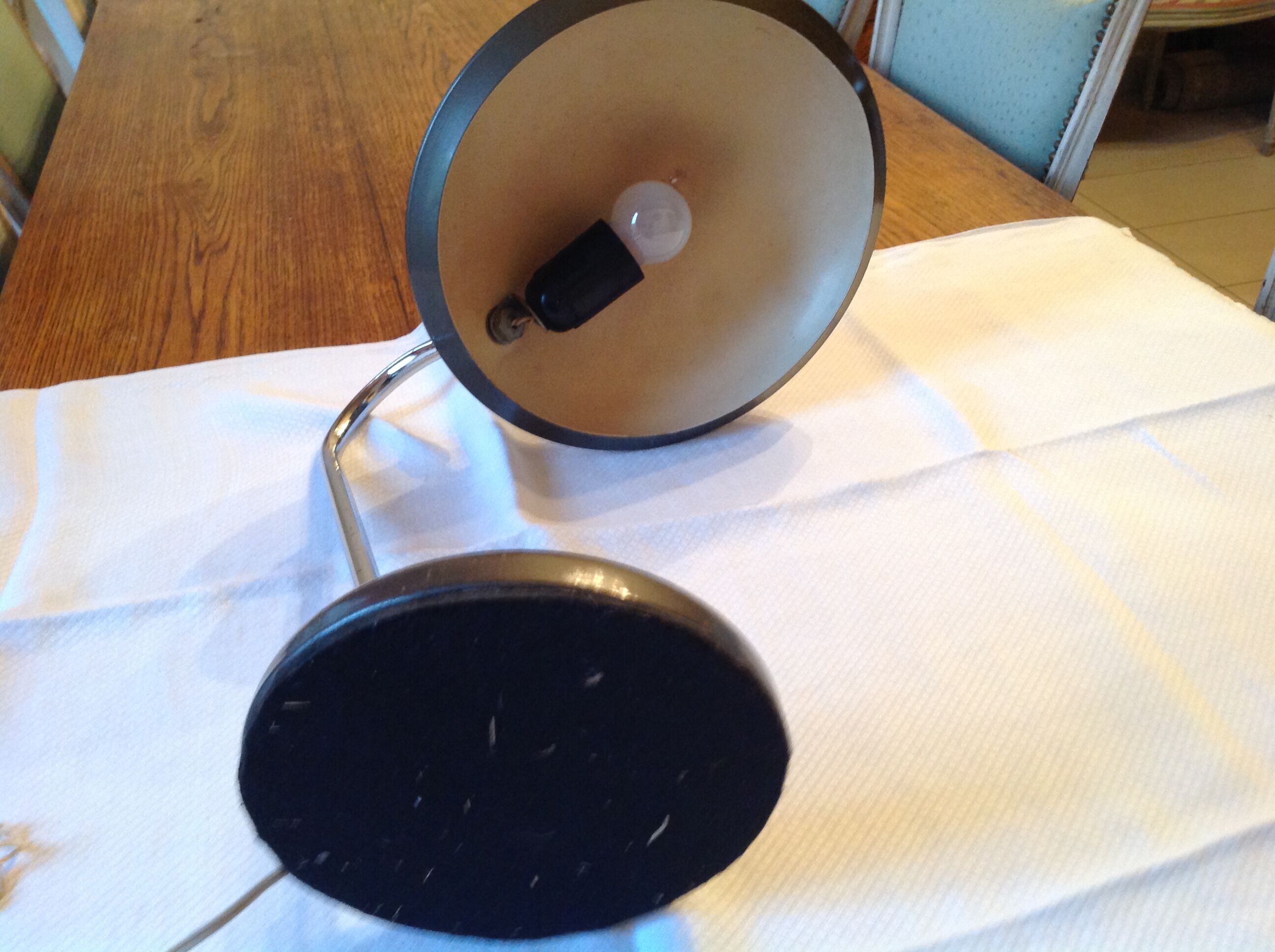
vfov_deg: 40.6
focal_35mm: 35
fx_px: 1287
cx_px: 638
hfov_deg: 52.7
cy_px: 476
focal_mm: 4.28
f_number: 2.4
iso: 200
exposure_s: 1/15
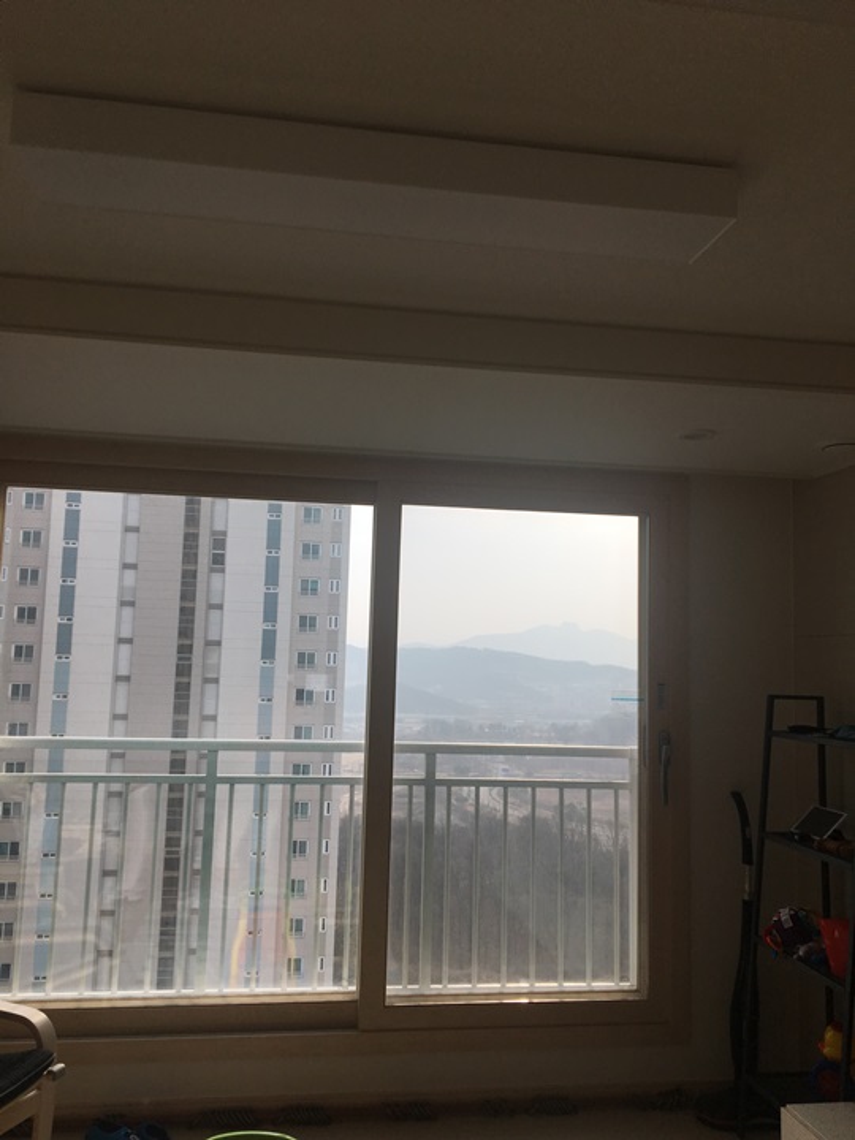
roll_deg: -3.1
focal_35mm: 29
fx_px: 955
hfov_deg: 48.2
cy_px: 570
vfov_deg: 61.7
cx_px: 428
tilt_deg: +4.7
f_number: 2.2
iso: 25
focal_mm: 4.15
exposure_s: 1/382
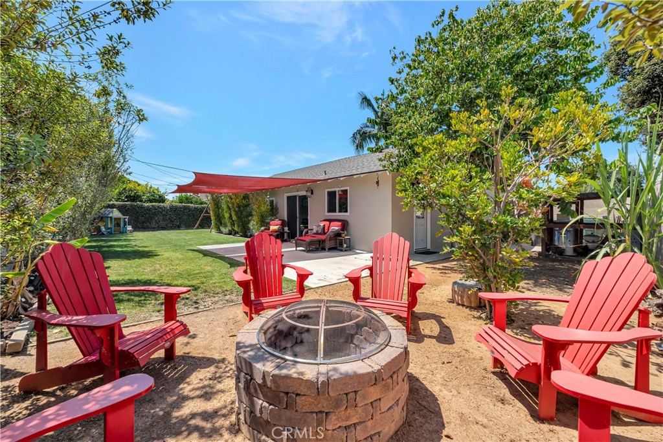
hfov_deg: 100.4
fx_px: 276
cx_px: 332
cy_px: 221
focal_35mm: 15
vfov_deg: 77.3
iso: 100
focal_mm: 10
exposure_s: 1/500
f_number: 5.6
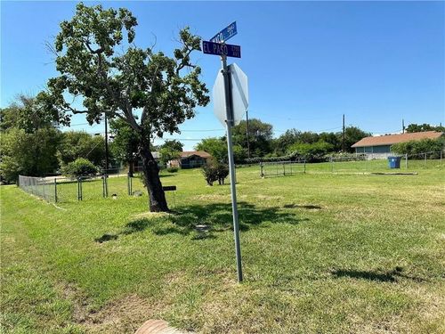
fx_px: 309
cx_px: 222
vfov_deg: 56.8
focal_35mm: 24
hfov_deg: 71.6
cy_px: 167
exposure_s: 1/4545
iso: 80
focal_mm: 6.86
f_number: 1.78
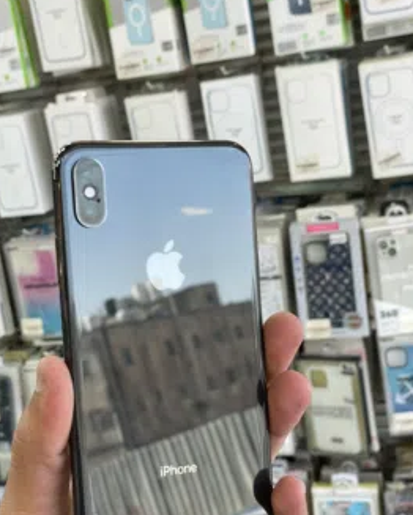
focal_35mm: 62
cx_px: 178
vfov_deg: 30.4
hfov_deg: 24.6
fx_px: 946
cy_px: 291
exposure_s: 1/100
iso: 40
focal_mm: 6
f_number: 2
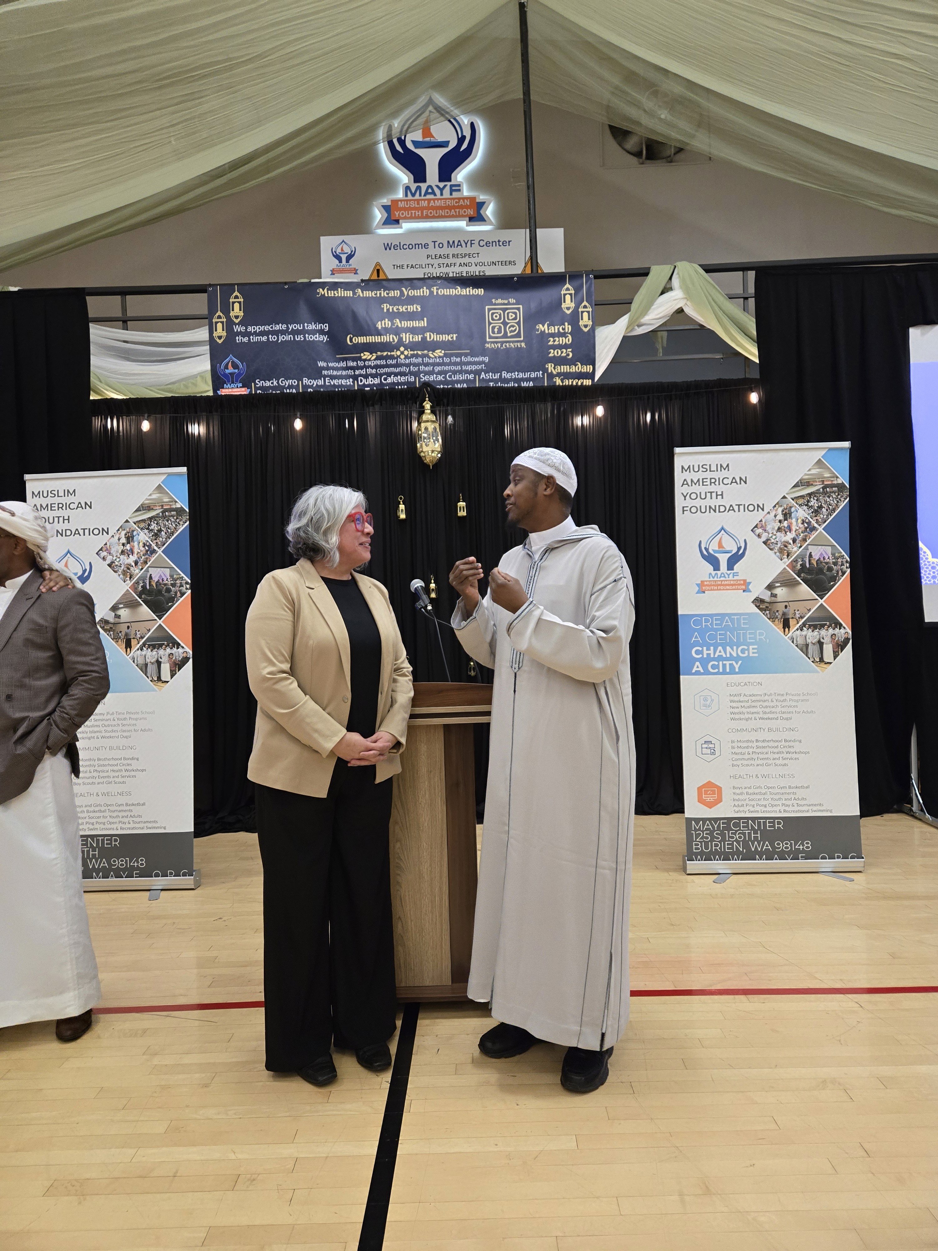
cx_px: 469
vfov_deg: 73.9
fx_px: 831
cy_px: 626
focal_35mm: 23
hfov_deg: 58.9
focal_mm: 5.4
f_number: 1.8
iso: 640
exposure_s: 1/120
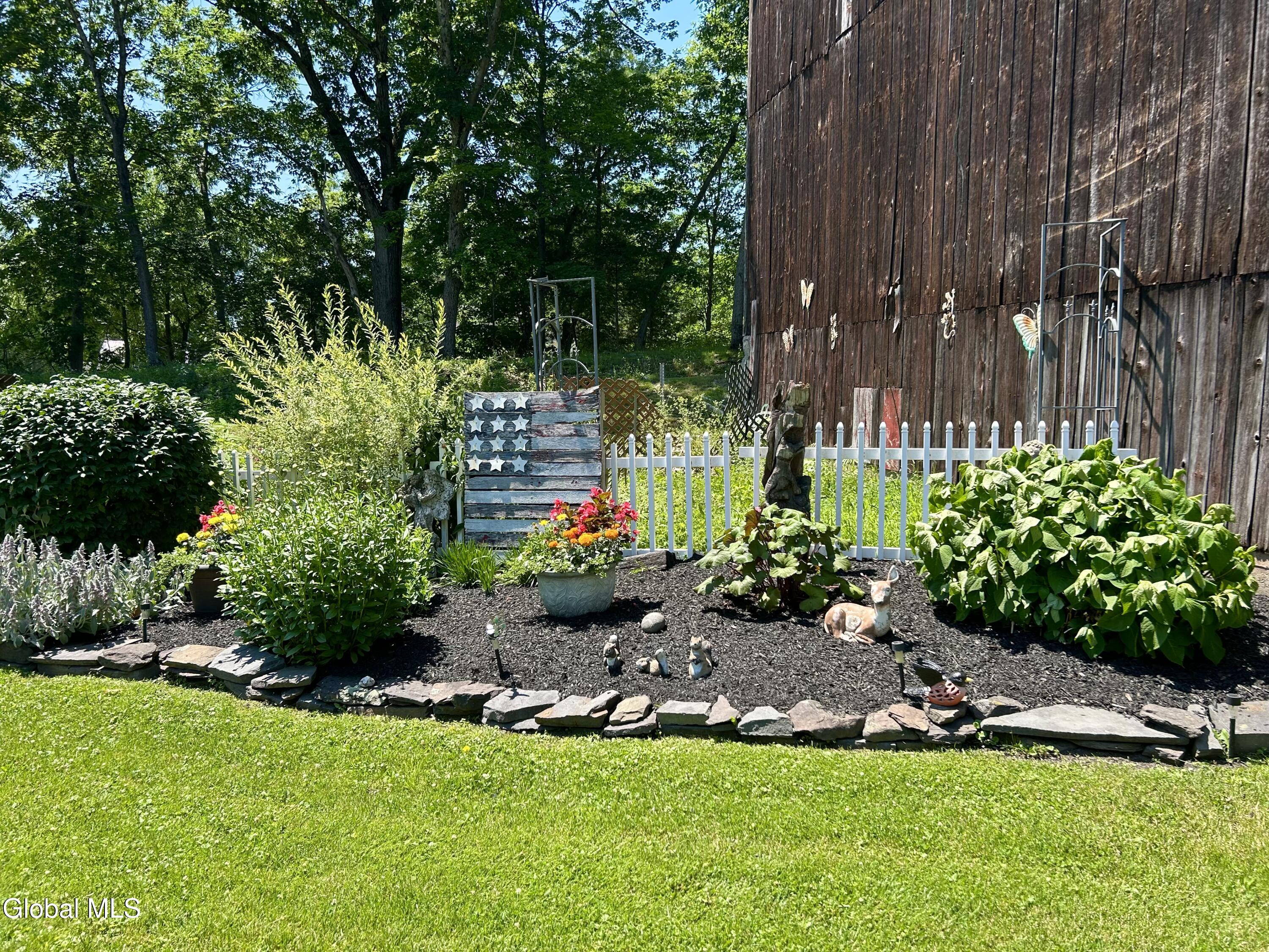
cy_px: 476
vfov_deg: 53.1
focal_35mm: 26
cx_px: 634
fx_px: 953
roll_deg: -0.5
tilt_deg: -5.2
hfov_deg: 67.3
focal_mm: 5.7
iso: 50
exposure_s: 1/1377
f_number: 1.5
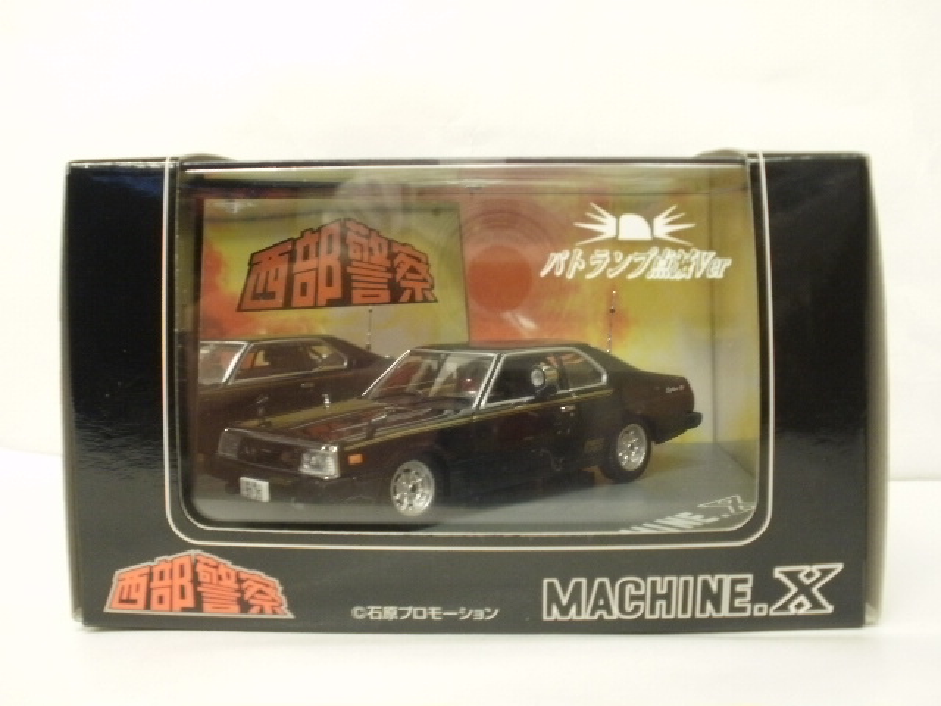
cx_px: 470
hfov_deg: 42.9
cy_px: 353
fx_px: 1196
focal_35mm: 44
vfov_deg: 32.9
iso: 125
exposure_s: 1/4
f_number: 4
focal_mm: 7.7
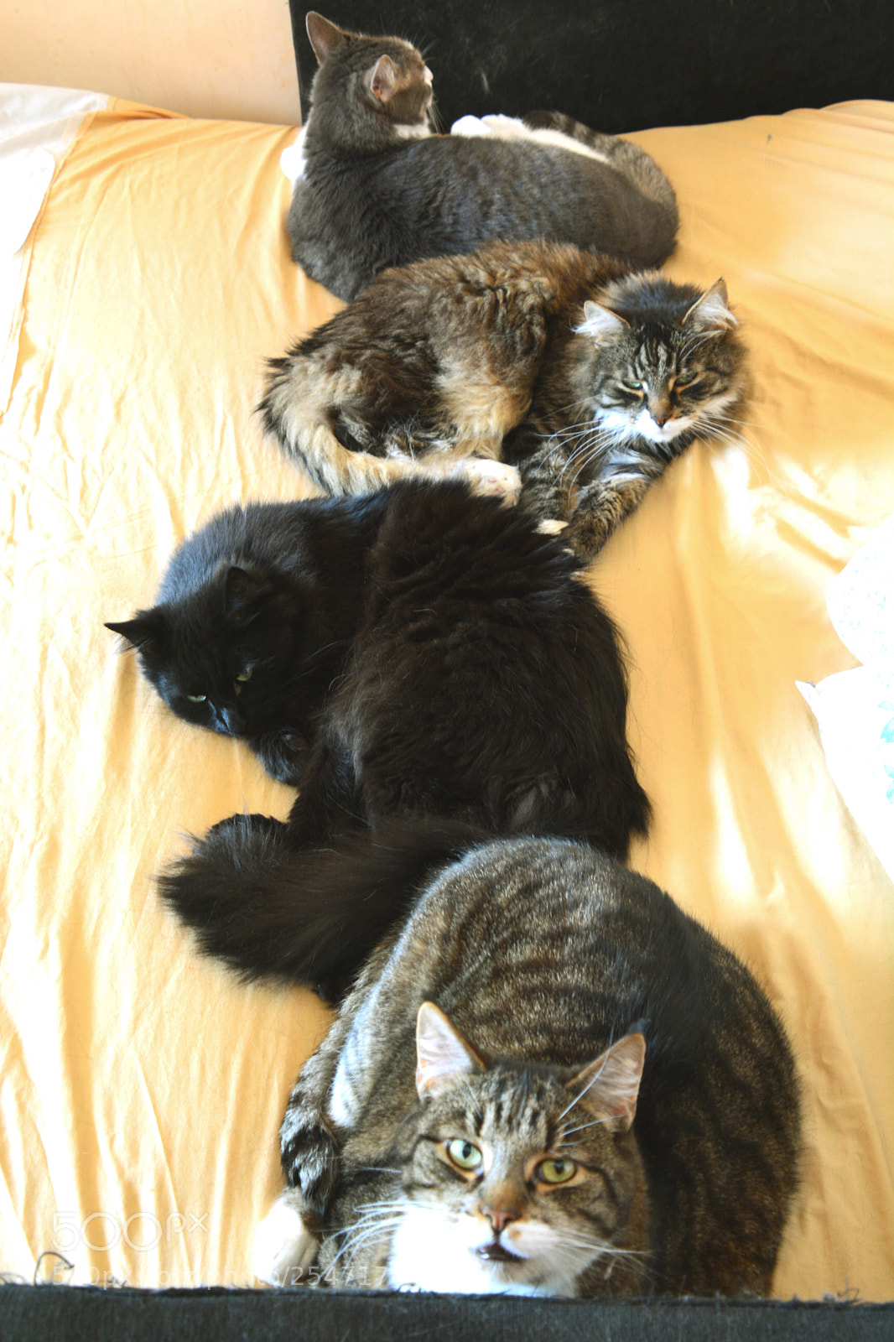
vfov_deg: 41.1
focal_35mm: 48
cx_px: 447
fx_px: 1789
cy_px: 671
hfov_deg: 28.1
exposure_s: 1/8
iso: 800
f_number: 5.6
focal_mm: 32
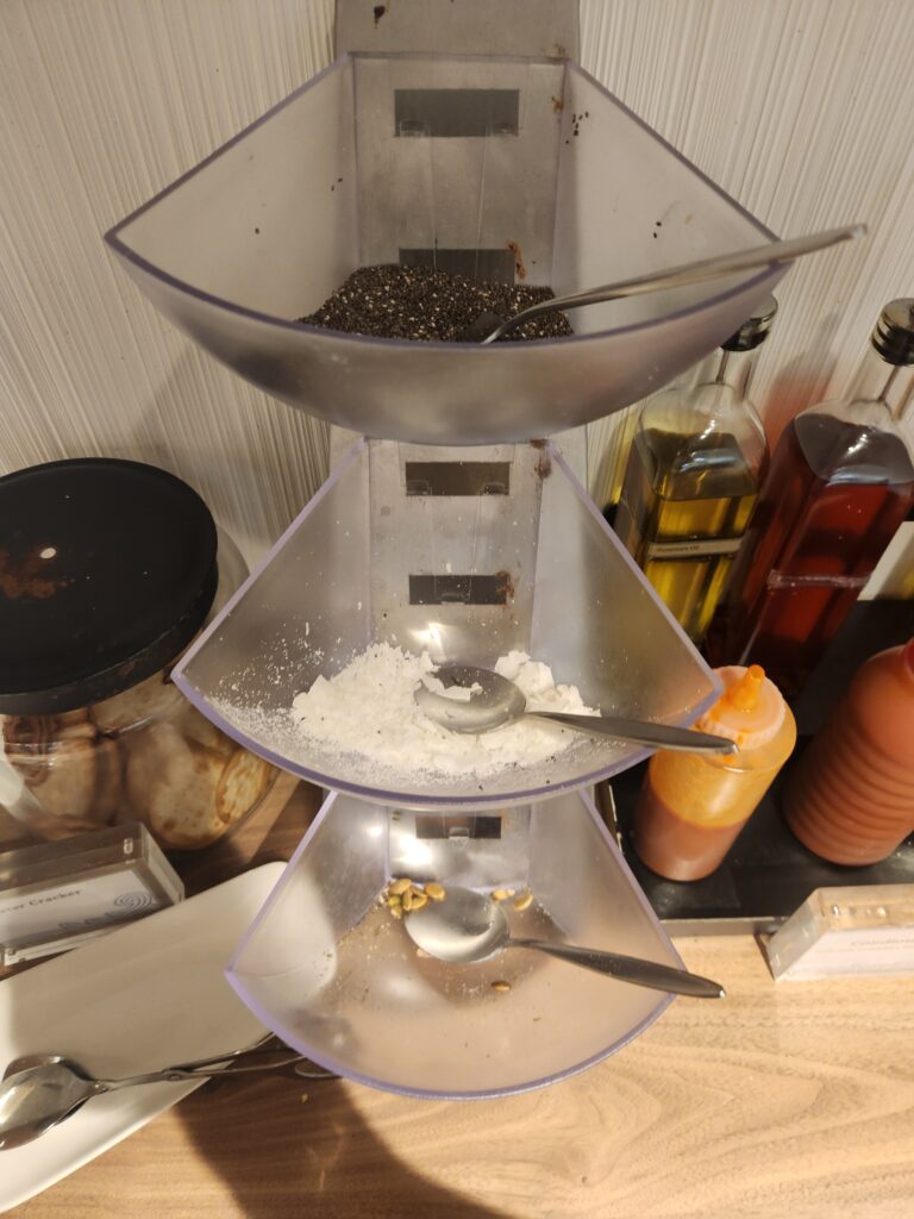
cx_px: 457
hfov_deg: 58.9
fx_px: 810
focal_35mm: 23
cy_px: 610
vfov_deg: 73.9
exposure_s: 1/33
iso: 250
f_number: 1.8
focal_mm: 5.4
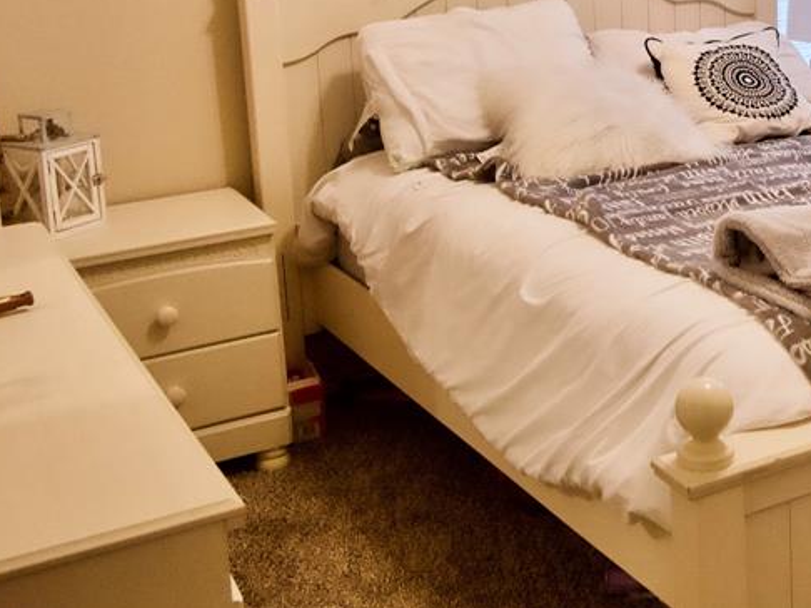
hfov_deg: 30.7
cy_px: 68
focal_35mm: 59
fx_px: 1382
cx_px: 781
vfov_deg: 24.1
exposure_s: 1/60
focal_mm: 14
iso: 1600
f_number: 3.6
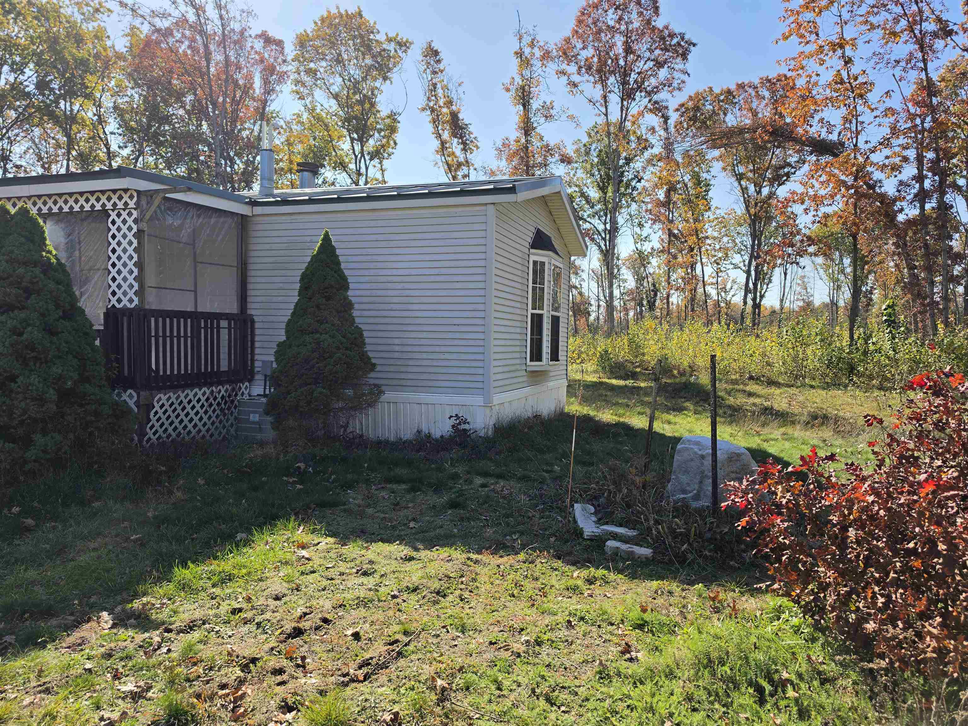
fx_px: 643
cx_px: 484
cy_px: 363
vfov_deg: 58.9
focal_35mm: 23
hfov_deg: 73.9
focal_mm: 6.5
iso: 64
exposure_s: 1/5445
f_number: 1.4
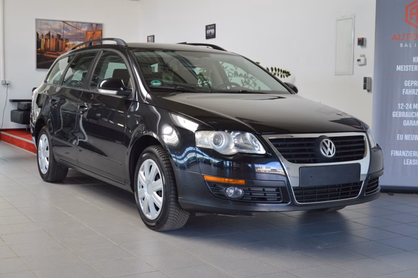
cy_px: 139
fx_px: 609
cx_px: 209
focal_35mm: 52
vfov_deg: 25.7
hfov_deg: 37.9
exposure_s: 1/100
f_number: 5
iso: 400
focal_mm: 35
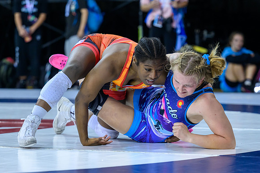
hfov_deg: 13.0
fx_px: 1142
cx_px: 121
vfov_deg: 8.7
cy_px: 126
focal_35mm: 158
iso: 3200
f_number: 2.8
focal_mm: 104
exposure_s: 1/800
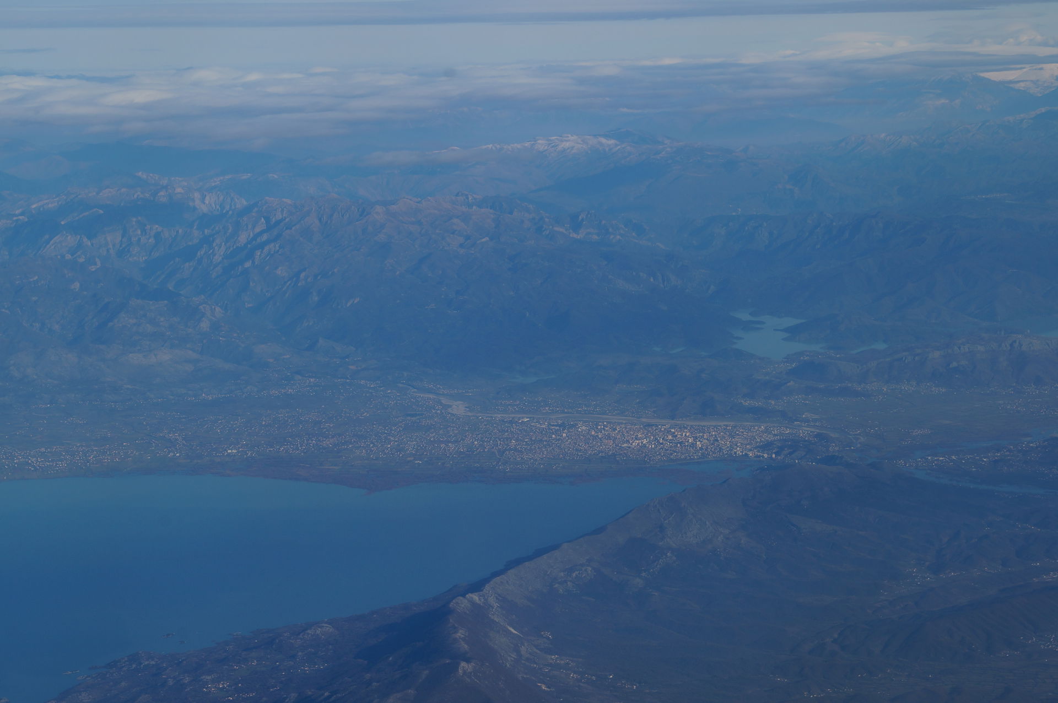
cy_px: 352
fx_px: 3083
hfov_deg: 19.5
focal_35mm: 105
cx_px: 529
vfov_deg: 13.0
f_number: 13
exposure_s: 1/250
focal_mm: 70
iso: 100
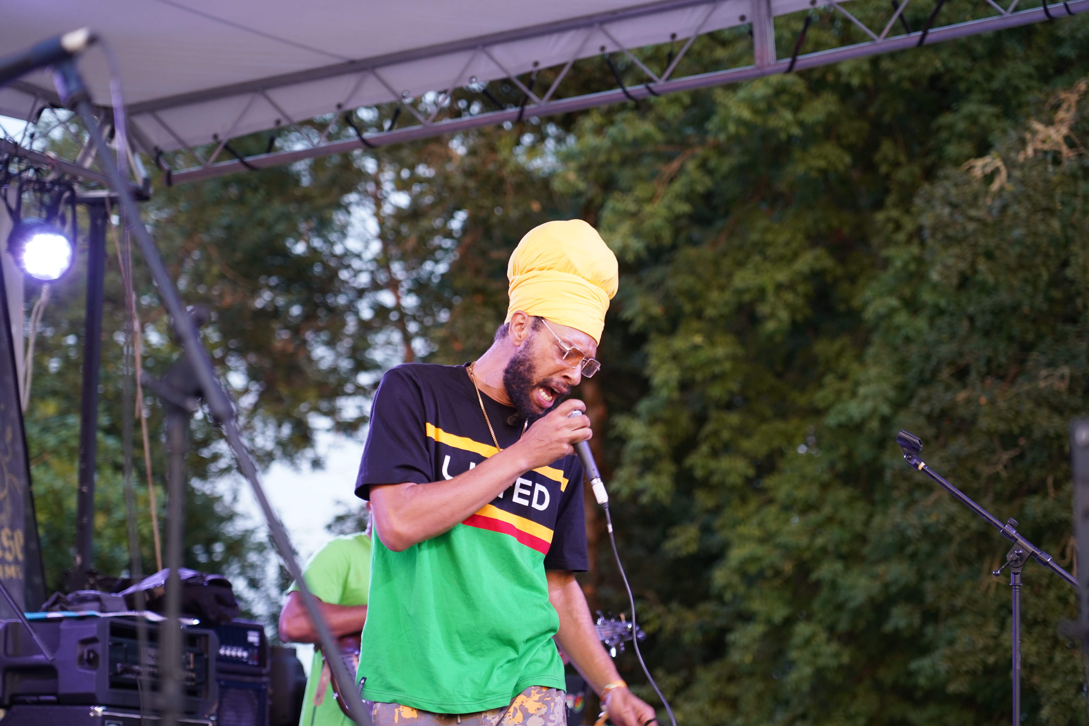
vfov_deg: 13.0
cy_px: 363
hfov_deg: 19.5
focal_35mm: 105
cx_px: 544
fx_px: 3176
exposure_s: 1/160
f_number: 4
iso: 1000
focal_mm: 105
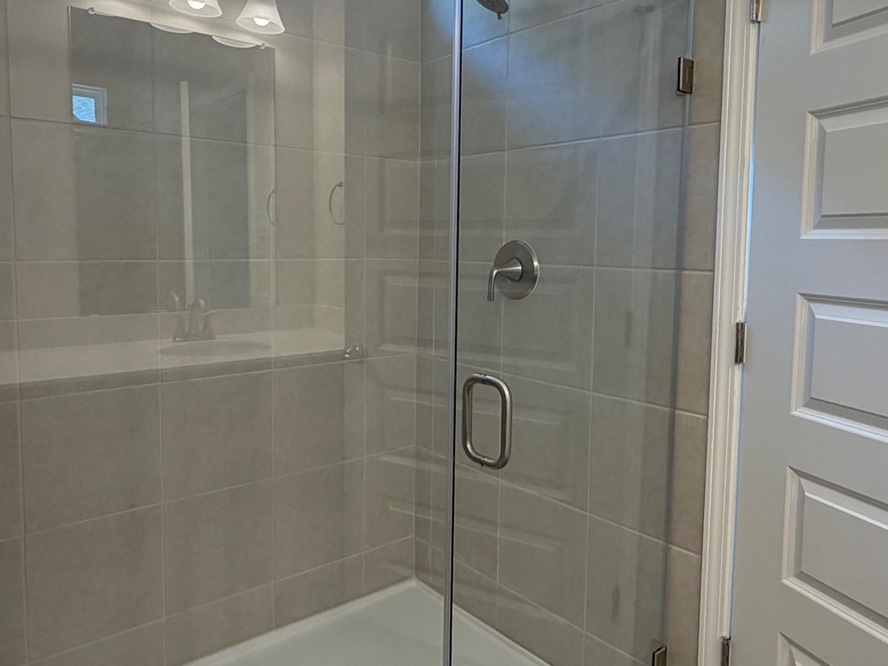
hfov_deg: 65.3
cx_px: 431
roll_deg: -0.1
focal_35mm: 27
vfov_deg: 51.2
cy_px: 294
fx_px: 692
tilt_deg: -4.5
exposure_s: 1/120
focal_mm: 2.22
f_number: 2.2
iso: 160
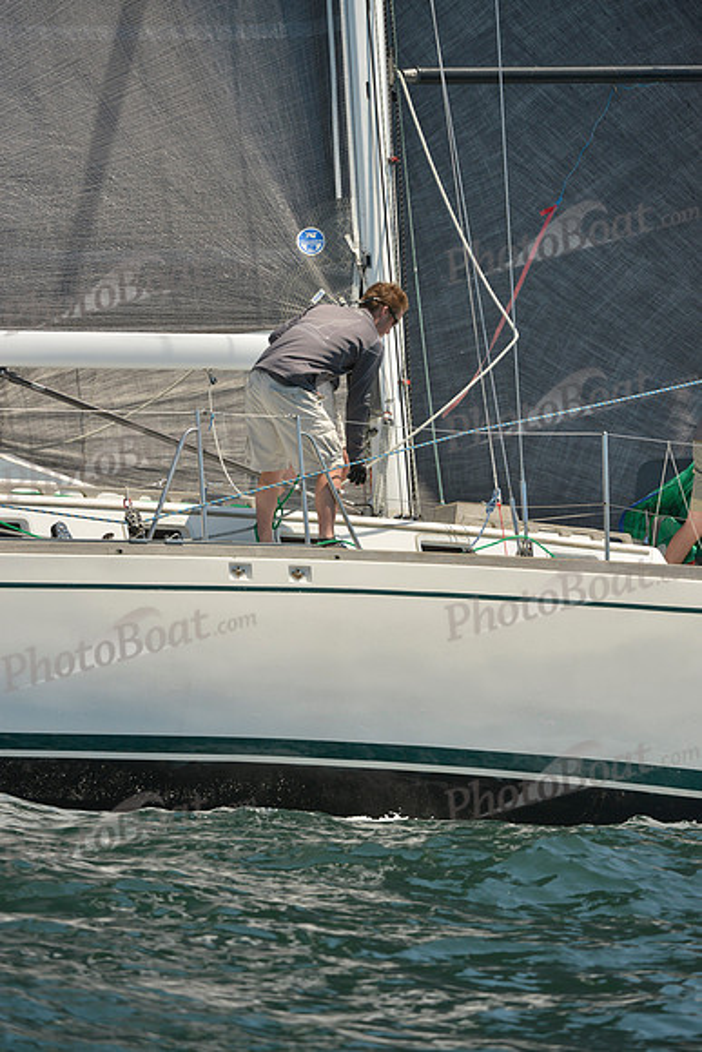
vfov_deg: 5.9
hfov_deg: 3.9
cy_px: 526
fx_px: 10231
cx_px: 351
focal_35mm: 350
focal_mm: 350
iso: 280
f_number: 8
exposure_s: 1/1250
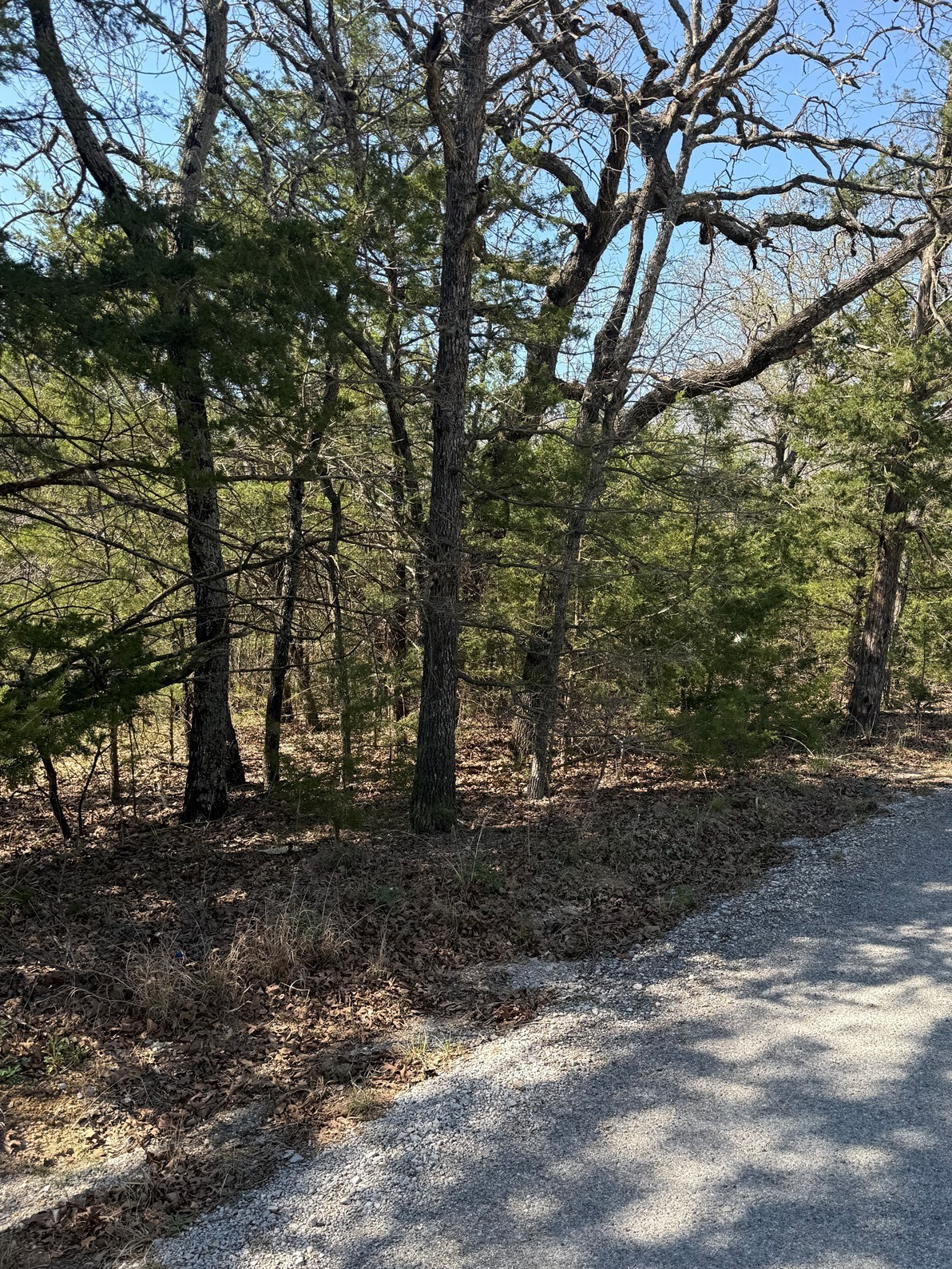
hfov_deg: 48.0
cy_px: 755
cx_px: 569
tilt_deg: -6.9
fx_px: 1063
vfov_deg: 61.2
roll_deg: -3.6
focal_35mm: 29
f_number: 1.78
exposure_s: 1/1005
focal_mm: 6.76
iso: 80
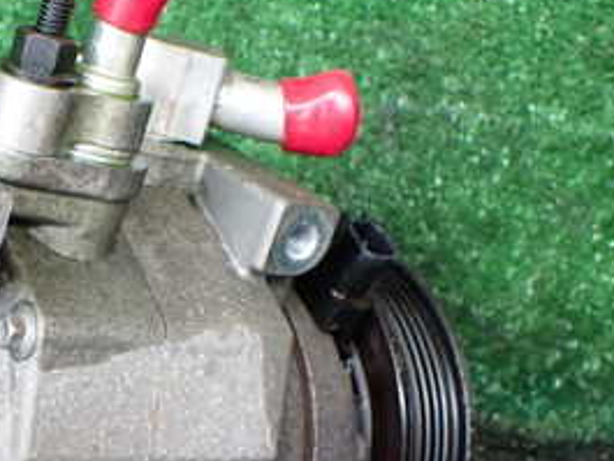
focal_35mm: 68
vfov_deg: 21.4
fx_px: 1207
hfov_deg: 27.2
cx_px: 28
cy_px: 357
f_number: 2.3
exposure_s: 1/125
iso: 320
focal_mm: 5.4
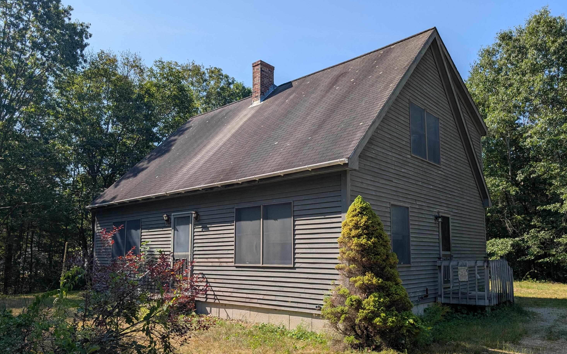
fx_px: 402
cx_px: 281
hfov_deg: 70.4
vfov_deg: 47.4
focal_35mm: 26
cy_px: 207
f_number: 1.68
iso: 20
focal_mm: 6.9
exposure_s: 1/917
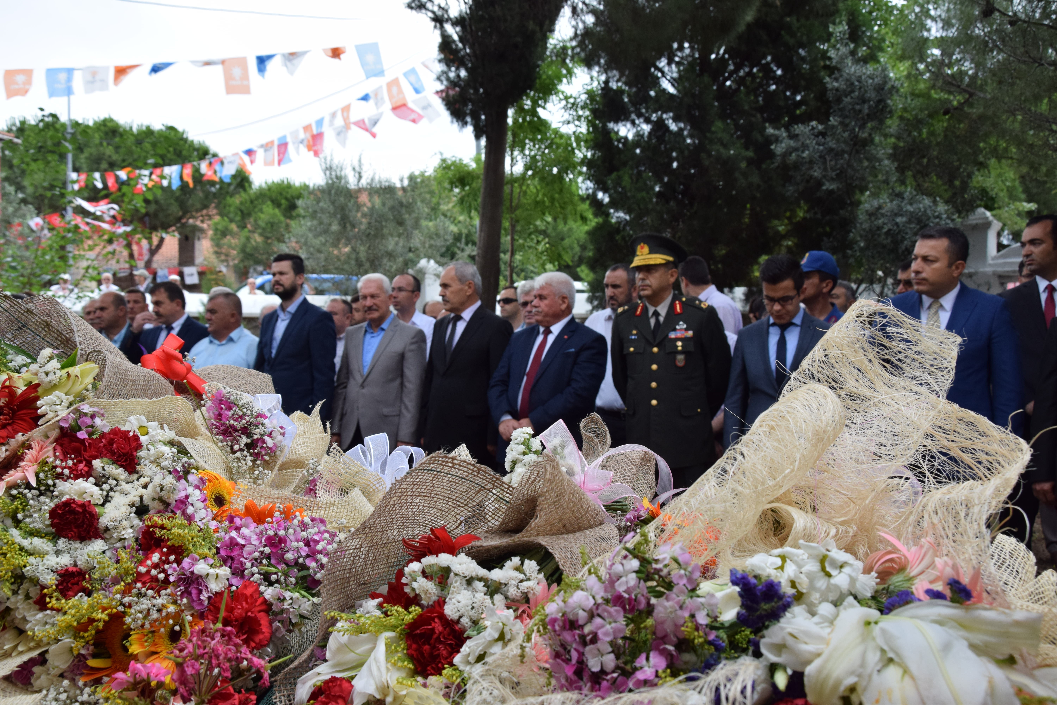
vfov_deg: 36.9
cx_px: 528
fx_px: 1057
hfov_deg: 53.1
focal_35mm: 36
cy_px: 352
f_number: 9
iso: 320
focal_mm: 24
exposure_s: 1/320
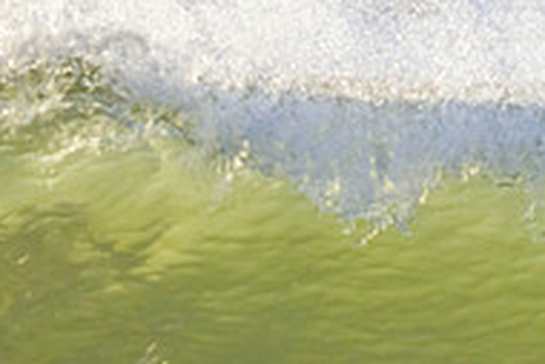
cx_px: 537
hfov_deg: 0.6
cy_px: 498
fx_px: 50768
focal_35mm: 3351
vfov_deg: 0.4
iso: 1100
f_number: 11
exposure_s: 1/1000
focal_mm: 800
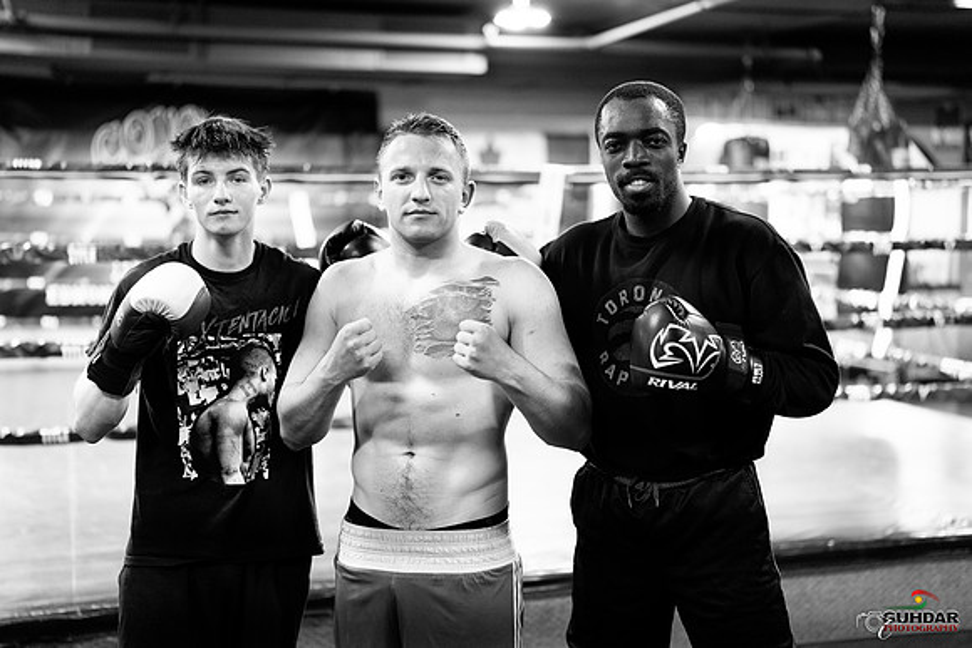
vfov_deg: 27.0
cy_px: 324
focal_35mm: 50
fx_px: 1350
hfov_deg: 39.6
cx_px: 486
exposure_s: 1/400
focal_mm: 50
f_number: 1.4
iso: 1600
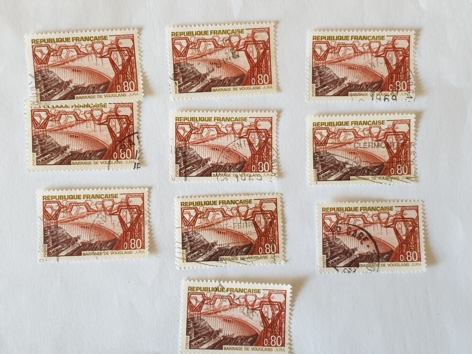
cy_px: 177
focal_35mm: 26
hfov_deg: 67.3
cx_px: 236
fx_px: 355
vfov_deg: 53.1
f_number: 1.5
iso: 250
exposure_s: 1/50
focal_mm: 4.3
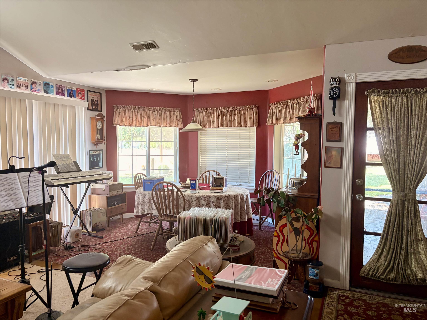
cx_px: 214
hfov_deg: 67.3
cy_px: 160
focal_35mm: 26
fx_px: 321
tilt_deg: -2.8
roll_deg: +0.9
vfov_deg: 53.1
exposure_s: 1/60
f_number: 1.6
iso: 125
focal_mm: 5.96
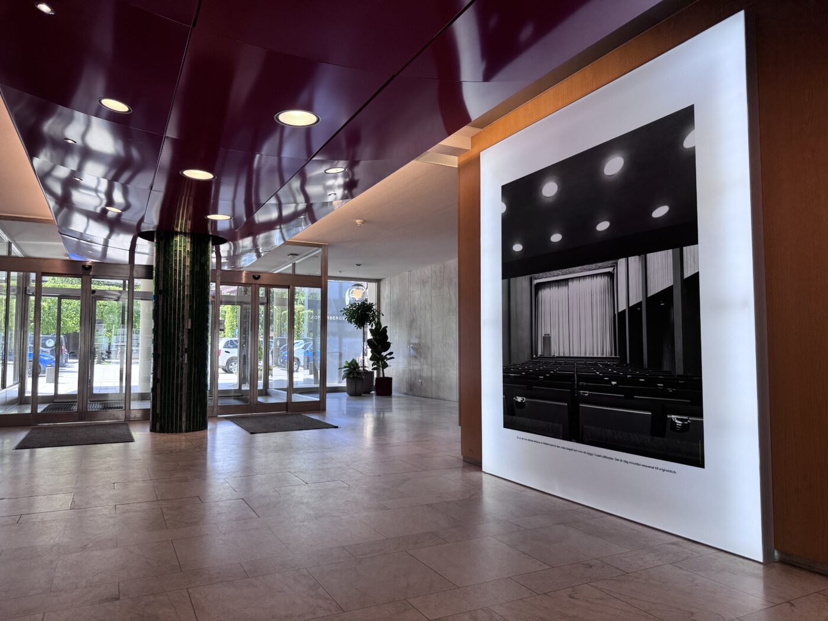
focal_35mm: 24
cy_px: 310
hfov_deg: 71.6
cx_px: 414
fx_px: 574
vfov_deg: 56.8
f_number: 1.78
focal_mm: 6.76
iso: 64
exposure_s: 1/177
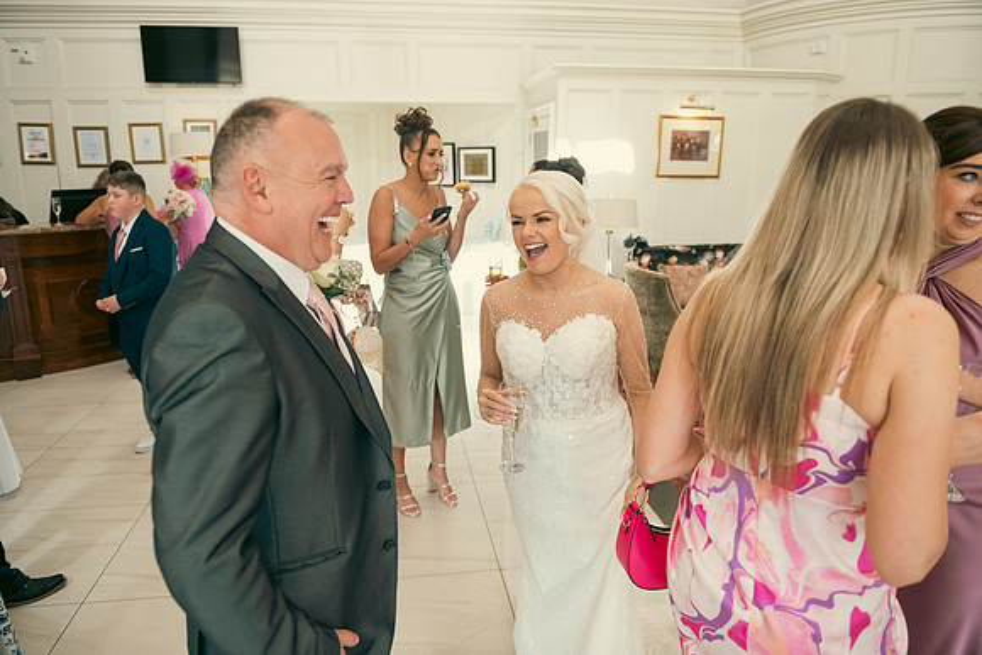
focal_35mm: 26
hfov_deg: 69.4
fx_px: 709
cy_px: 328
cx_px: 491
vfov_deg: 49.6
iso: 800
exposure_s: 1/160
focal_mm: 26
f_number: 3.5
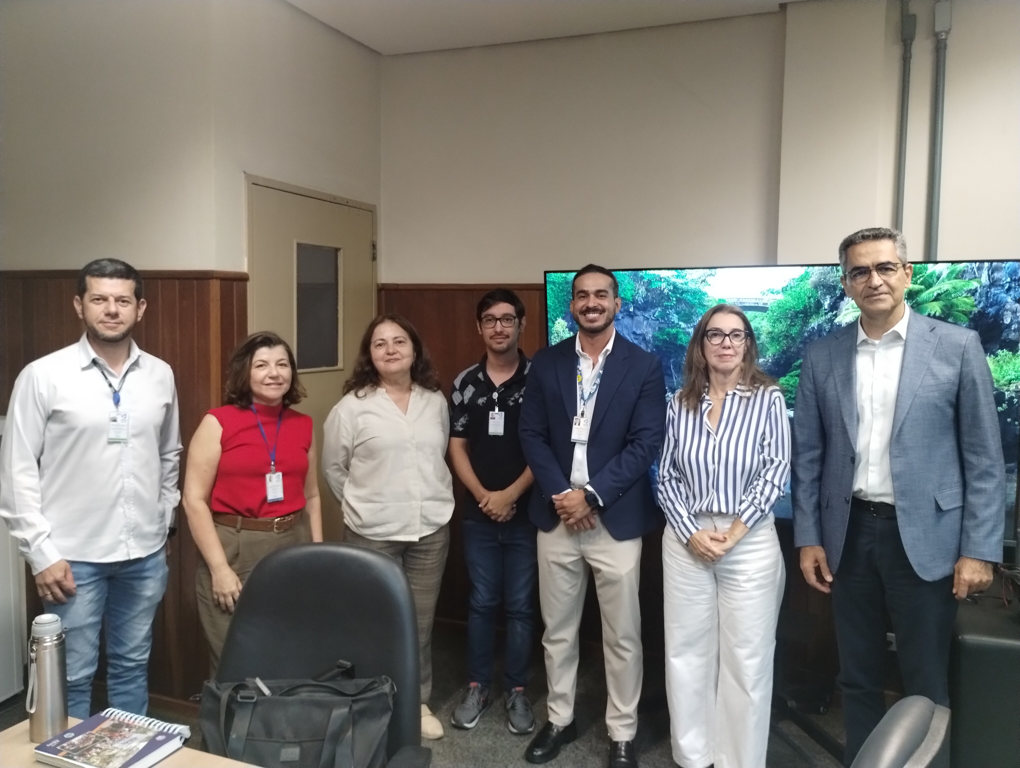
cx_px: 510
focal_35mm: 28
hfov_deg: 63.4
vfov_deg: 49.9
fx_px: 826
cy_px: 384
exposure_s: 1/33.3
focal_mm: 4.27
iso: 1563
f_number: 1.8
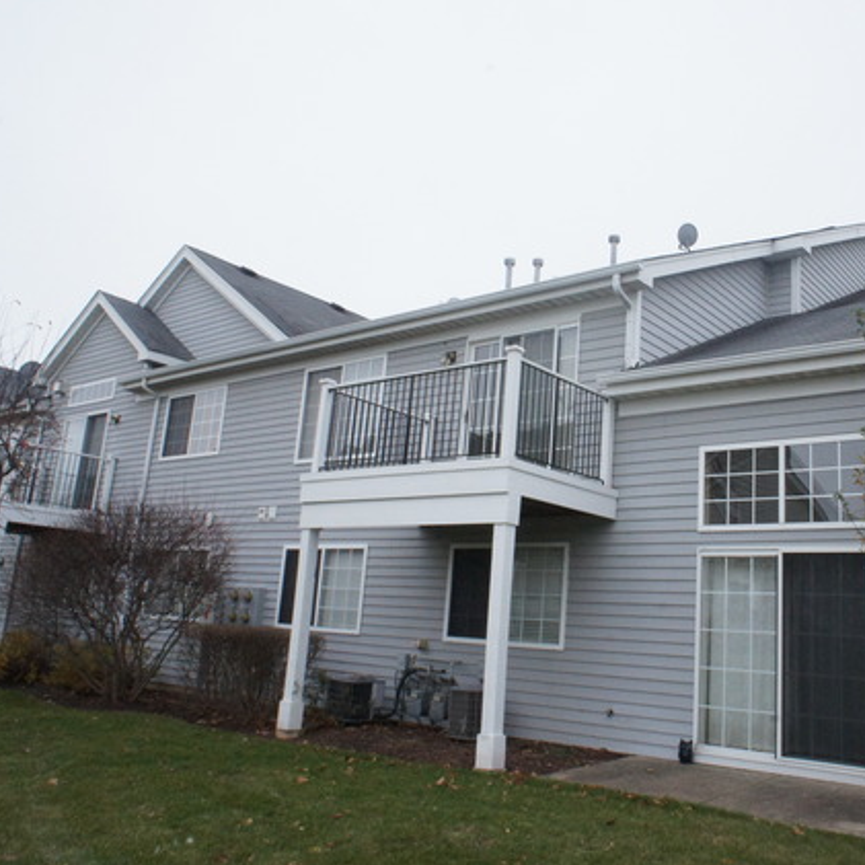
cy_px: 432
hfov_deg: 51.9
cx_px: 549
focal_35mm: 31
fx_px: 876
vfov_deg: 52.5
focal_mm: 16
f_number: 20
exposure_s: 1/160
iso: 1600
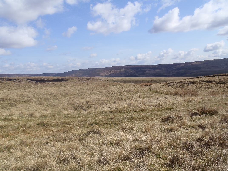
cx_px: 114
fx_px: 184
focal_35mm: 28
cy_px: 86
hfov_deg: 63.4
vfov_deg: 49.7
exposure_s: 1/640
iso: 80
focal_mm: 5
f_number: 4.5
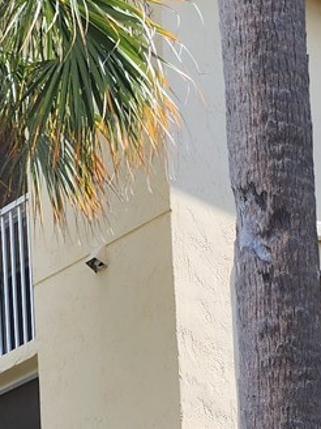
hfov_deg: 12.8
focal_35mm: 112
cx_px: 412
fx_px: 1387
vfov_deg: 14.9
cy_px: 808
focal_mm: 6.4
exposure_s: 1/475
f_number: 1.8
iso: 12
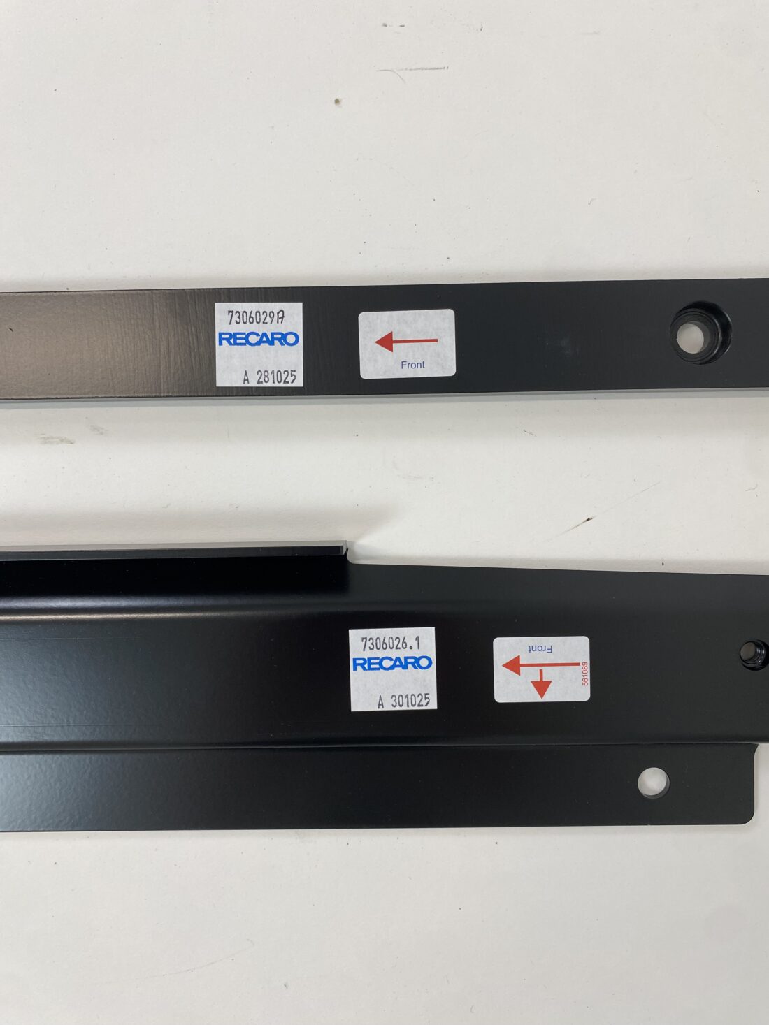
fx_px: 770
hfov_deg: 53.1
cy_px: 512
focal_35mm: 26
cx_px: 384
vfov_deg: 67.3
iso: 64
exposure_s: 1/100
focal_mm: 4.25
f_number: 1.8
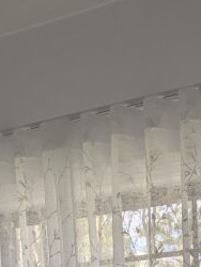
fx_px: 757
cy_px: 481
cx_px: 140
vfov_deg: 16.7
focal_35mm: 98
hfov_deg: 15.1
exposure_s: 1/384
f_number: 1.85
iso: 43
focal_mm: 6.81
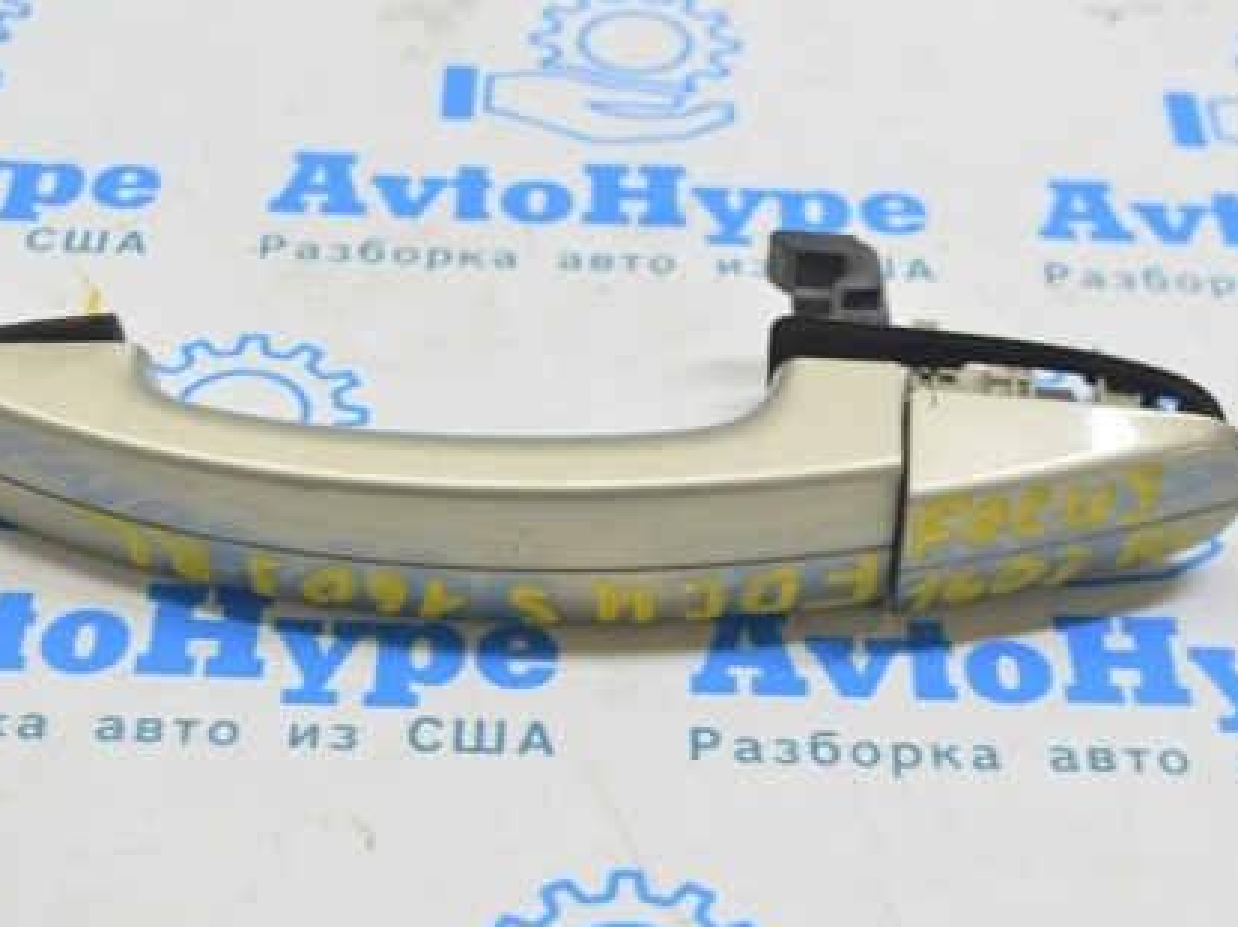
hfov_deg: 25.1
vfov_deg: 18.9
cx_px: 591
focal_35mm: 78
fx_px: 2779
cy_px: 535
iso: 400
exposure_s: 1/20
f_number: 5.6
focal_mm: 35
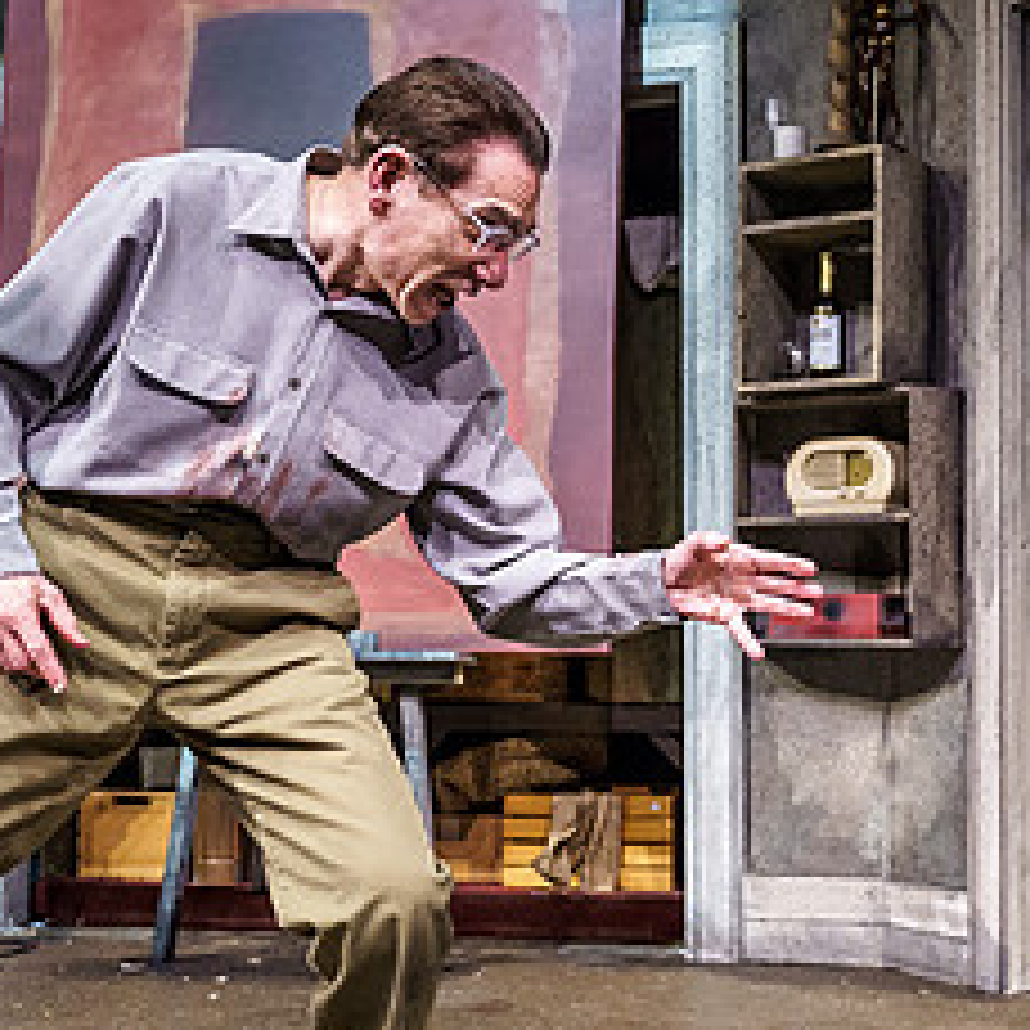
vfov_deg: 29.0
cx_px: 775
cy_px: 633
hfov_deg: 28.6
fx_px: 1986
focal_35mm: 59
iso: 3200
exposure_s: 1/320
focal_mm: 25.4
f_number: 2.8
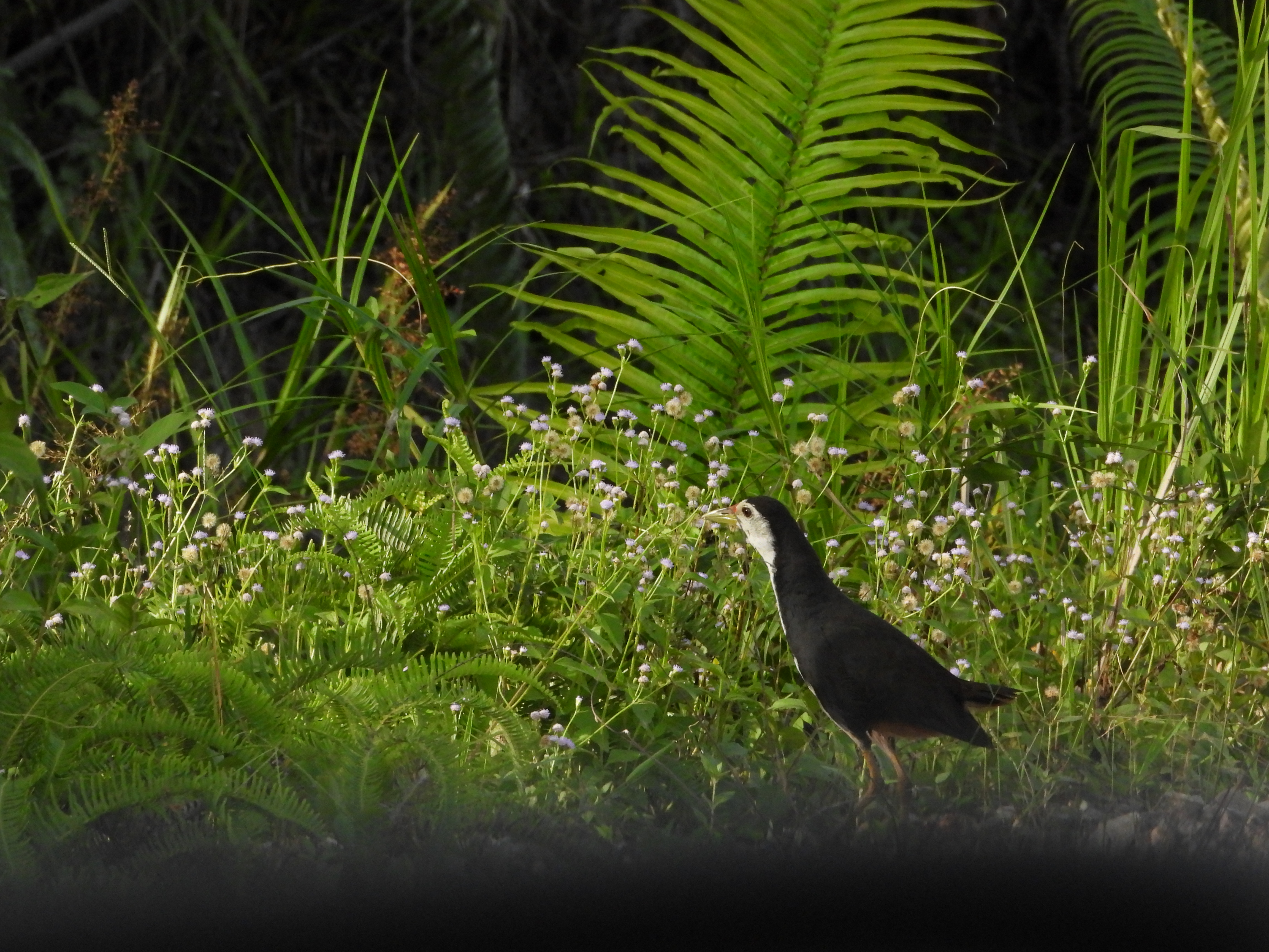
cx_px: 634
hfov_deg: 4.2
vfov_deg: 3.2
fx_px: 17120
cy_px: 476
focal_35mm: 467
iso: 800
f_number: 7.1
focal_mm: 83.9
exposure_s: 1/800
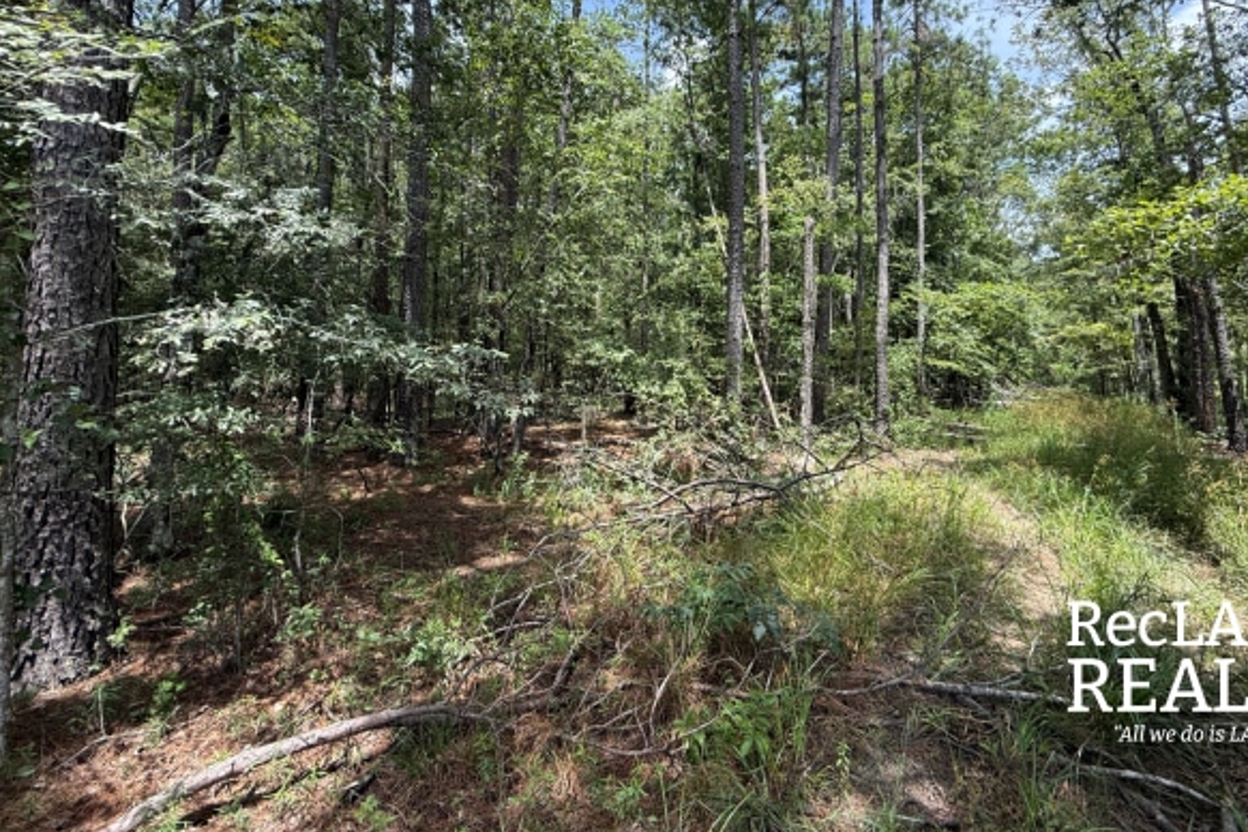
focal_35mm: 16
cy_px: 332
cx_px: 682
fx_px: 555
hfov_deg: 96.5
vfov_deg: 72.9
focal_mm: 2.22
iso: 50
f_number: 2.2
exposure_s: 1/381
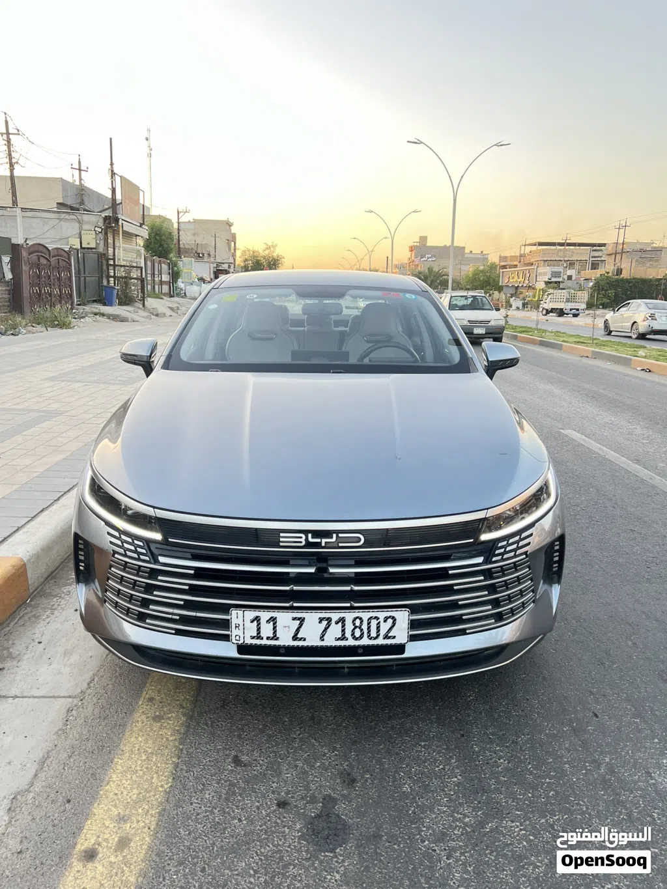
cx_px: 334
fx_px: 668
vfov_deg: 67.3
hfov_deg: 53.1
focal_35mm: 26
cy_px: 444
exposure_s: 1/121
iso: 100
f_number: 1.5
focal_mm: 5.7
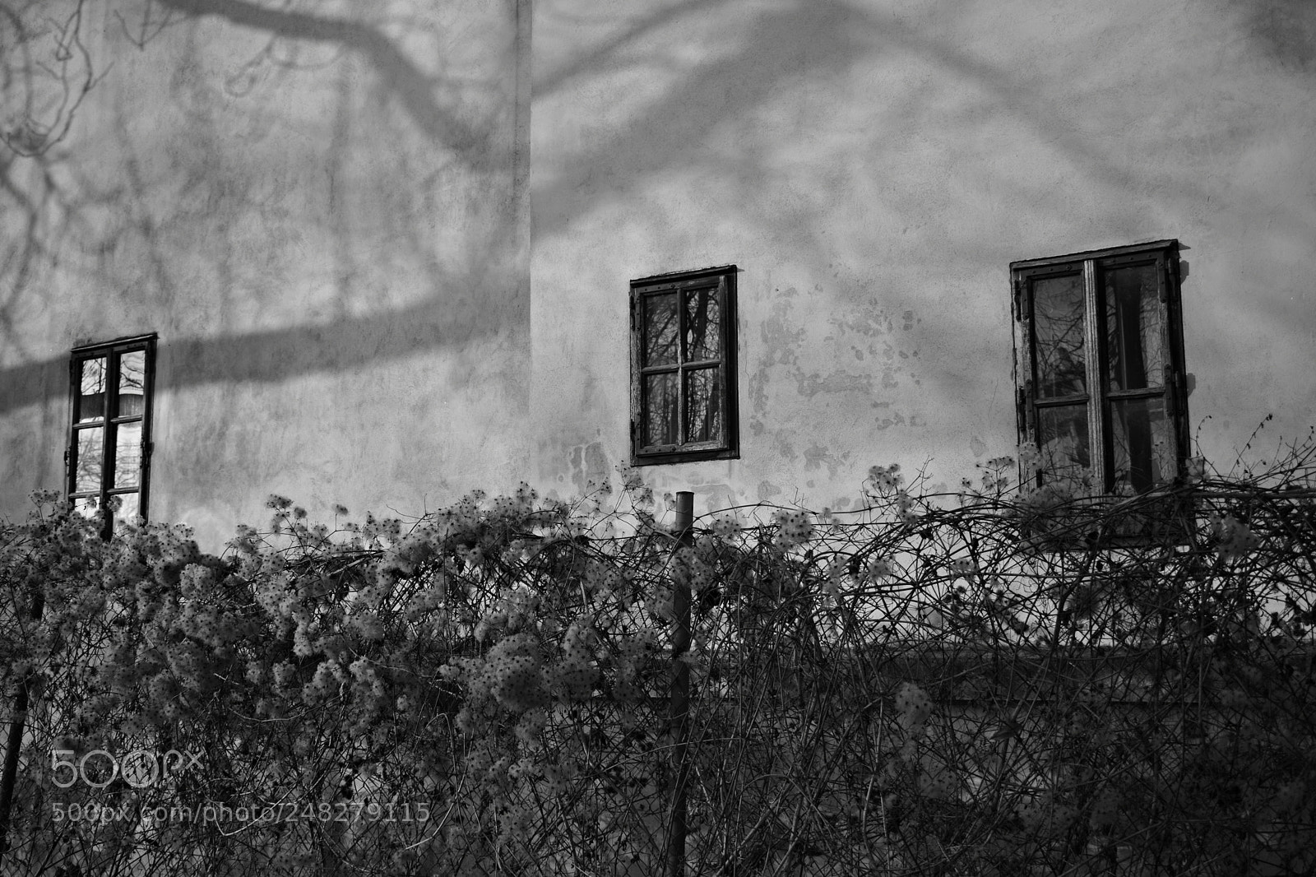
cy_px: 438
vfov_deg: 35.5
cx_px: 658
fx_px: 1370
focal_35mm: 38
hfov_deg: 51.3
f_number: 4
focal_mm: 25
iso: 100
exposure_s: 1/200
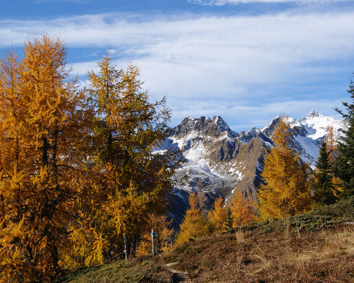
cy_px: 141
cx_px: 201
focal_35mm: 77
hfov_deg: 24.9
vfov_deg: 20.0
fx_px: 802
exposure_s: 1/100
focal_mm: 45
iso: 100
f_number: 11
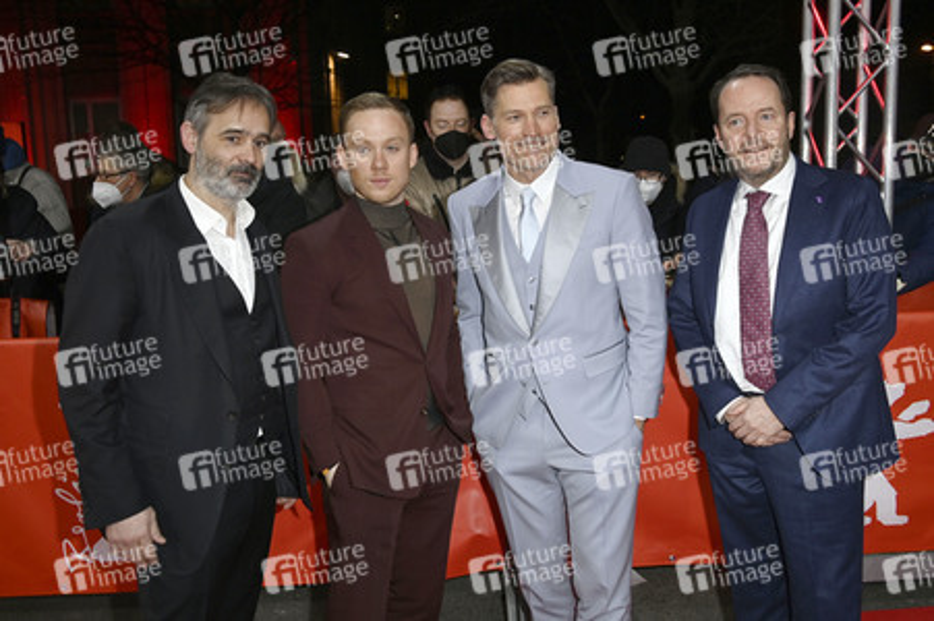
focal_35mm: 32
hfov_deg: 58.8
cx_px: 467
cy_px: 310
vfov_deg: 41.1
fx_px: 830
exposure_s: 1/250
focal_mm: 32
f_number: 5.6
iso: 640
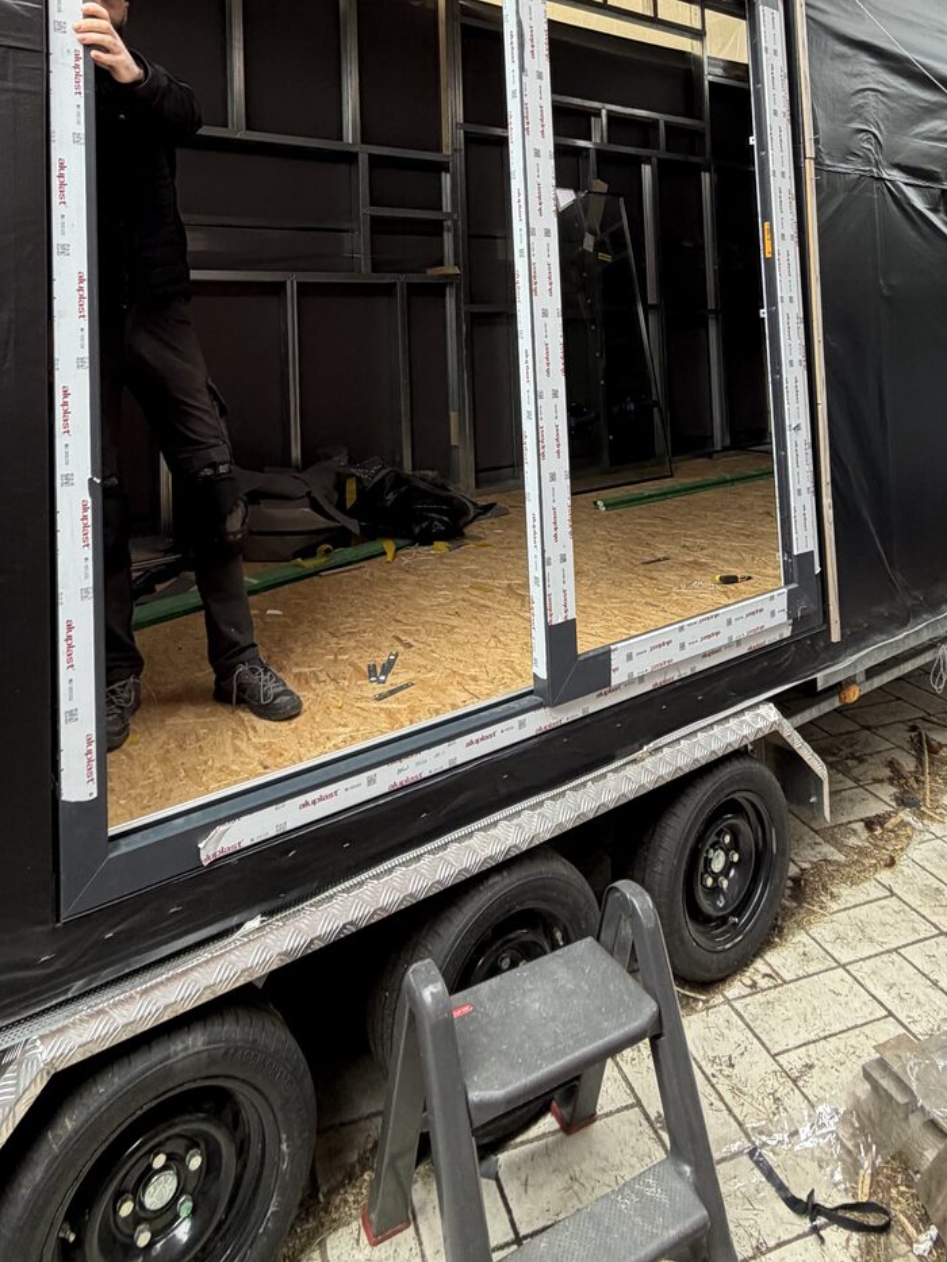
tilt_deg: +2.6
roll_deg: +1.1
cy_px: 304
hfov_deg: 56.8
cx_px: 476
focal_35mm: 24
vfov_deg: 66.8
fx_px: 875
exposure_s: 1/121
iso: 160
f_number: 2.2
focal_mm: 2.22
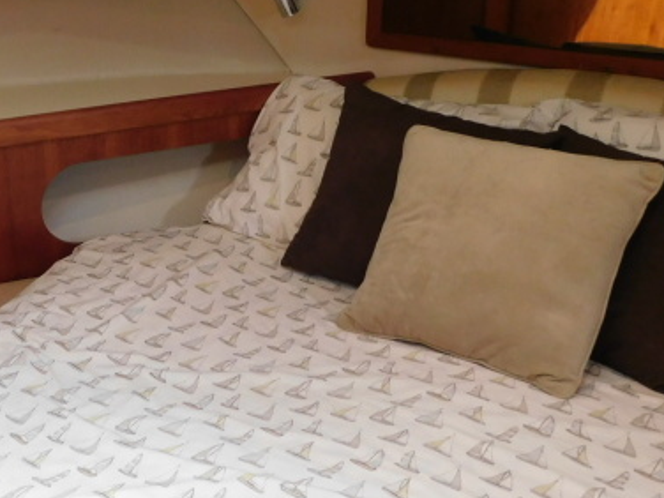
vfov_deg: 29.7
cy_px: 226
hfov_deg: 36.5
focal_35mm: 49
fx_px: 940
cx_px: 69
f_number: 3
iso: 250
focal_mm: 4
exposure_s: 1/30
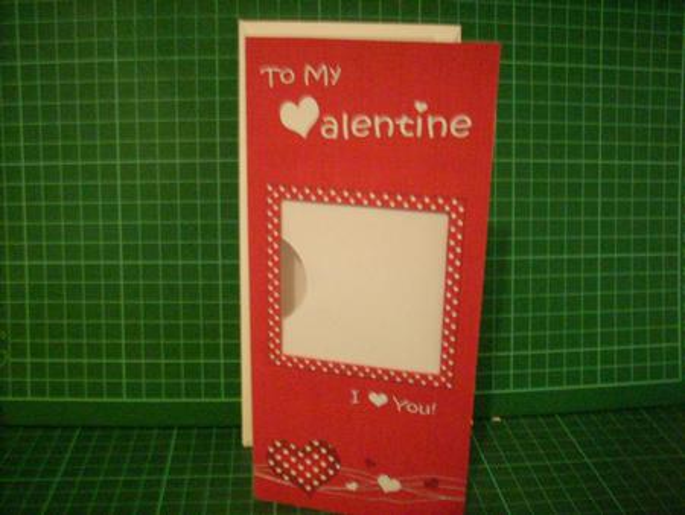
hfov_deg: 50.1
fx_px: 733
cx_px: 342
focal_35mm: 37
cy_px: 258
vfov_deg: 38.7
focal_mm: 6.2
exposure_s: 1/4
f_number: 2.8
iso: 644
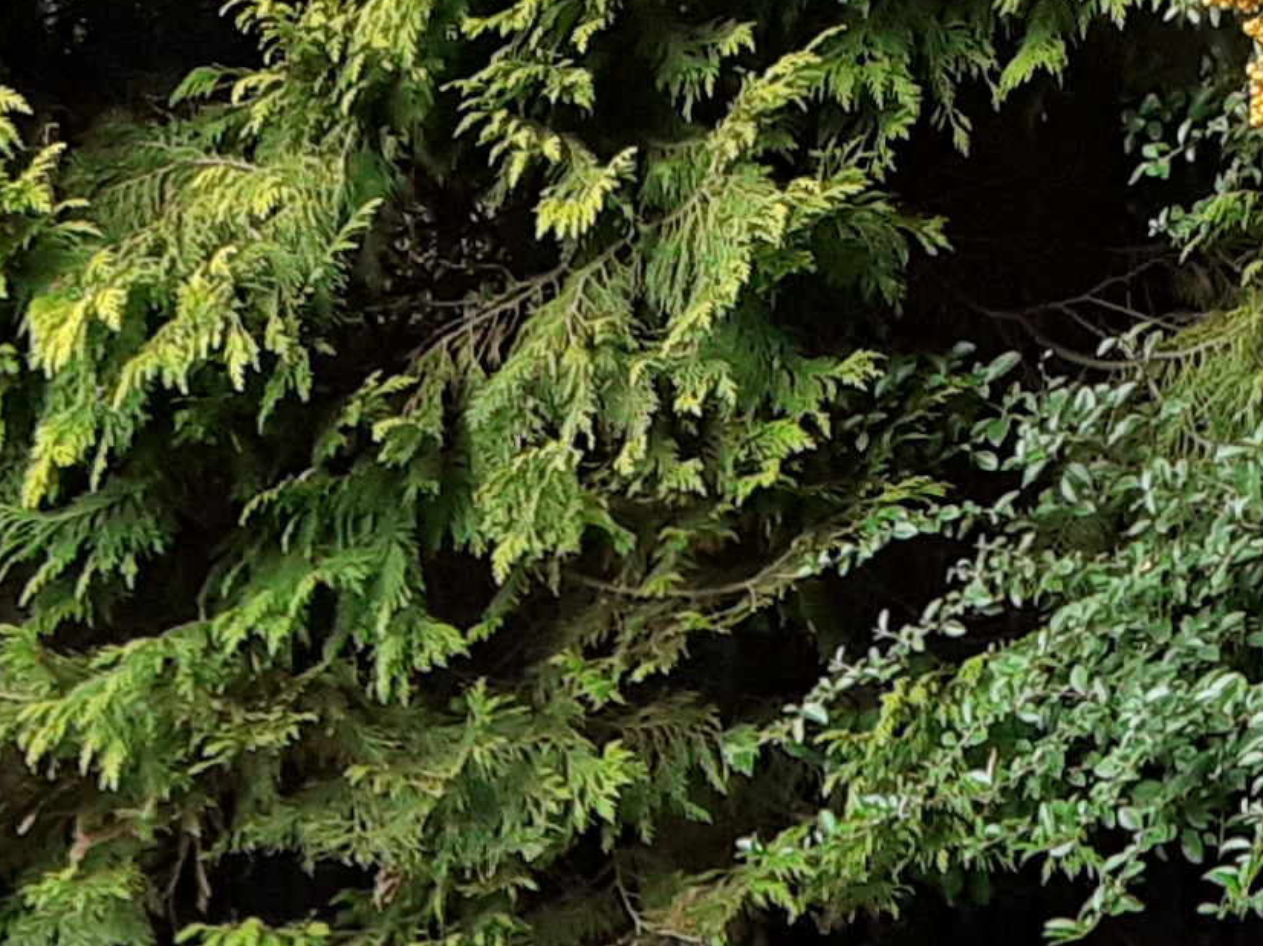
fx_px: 4924
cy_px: 2176
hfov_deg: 14.4
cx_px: 84
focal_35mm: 135
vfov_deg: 9.8
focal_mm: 3.6
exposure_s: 1/542
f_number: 1.9
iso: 40
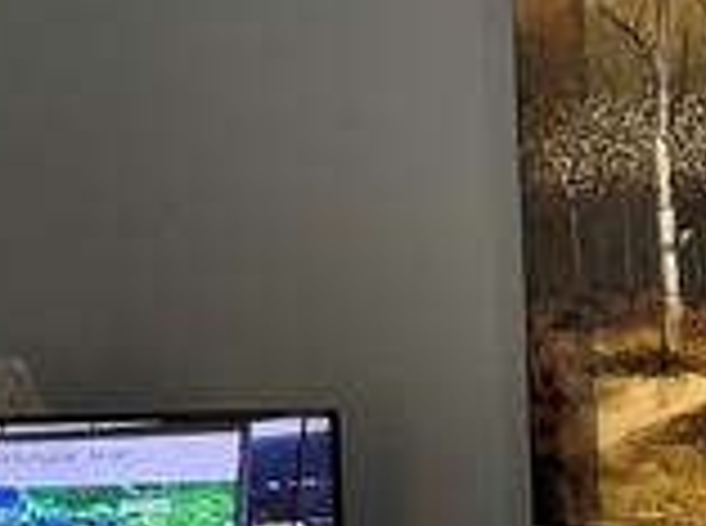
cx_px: 225
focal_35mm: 157
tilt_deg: -7.1
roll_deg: +3.4
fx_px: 3195
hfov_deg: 12.6
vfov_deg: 9.3
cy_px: 598
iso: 320
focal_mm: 6.76
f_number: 1.78
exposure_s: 1/60
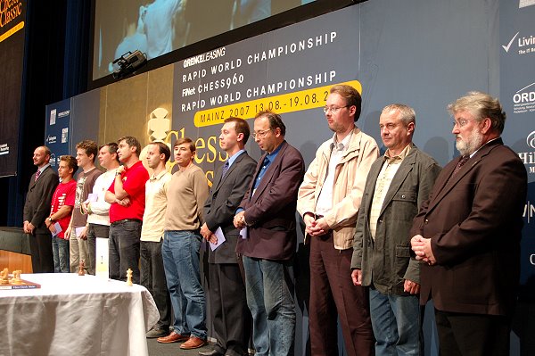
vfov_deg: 28.9
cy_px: 178
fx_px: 690
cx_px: 268
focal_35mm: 46
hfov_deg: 42.4
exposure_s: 1/25
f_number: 4.5
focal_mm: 31
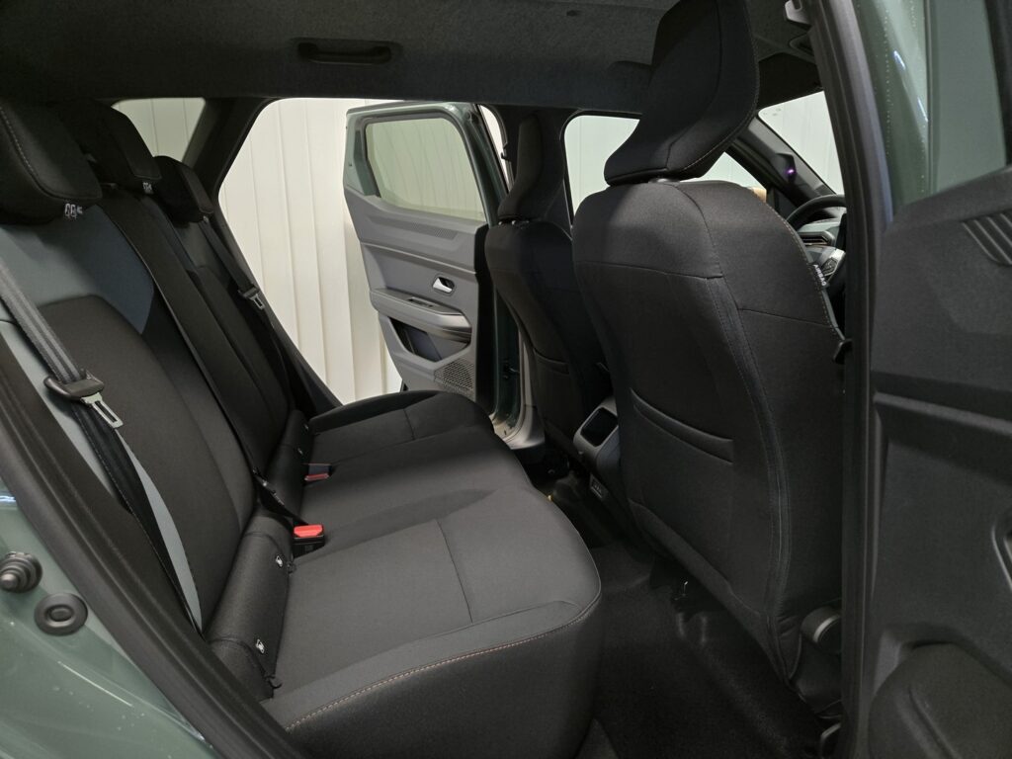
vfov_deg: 58.9
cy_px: 380
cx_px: 506
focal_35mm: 23
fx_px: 672
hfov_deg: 73.9
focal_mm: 5.4
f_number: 1.8
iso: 320
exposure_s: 1/90.1
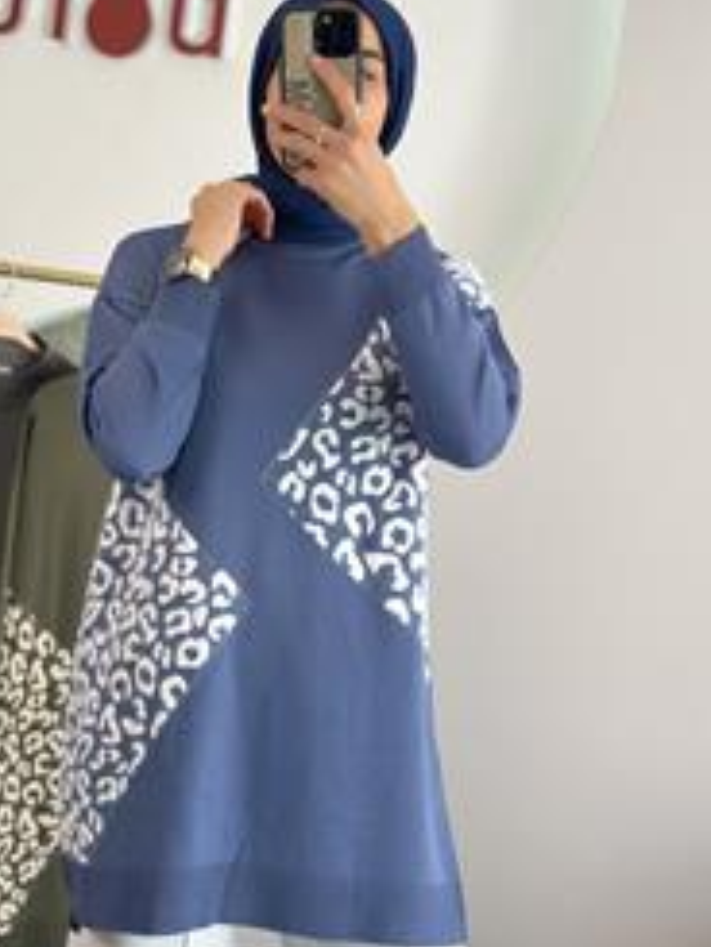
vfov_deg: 24.1
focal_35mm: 81
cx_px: 143
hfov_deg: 18.1
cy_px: 361
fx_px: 2216
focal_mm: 6.86
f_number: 1.78
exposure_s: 1/325
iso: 80
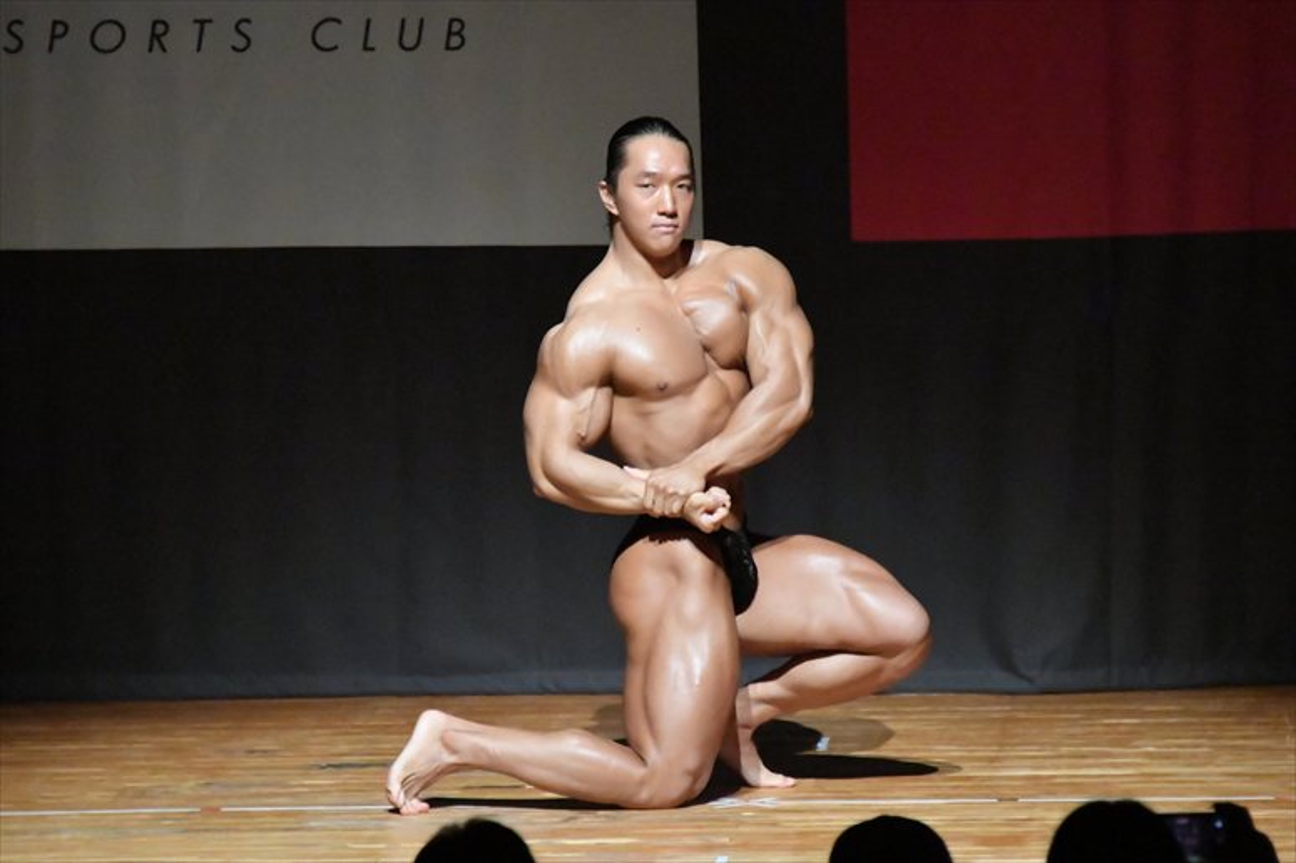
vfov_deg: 4.0
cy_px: 432
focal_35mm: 345
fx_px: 12414
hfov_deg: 6.0
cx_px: 648
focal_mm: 230
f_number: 5.6
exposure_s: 1/400
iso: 18000
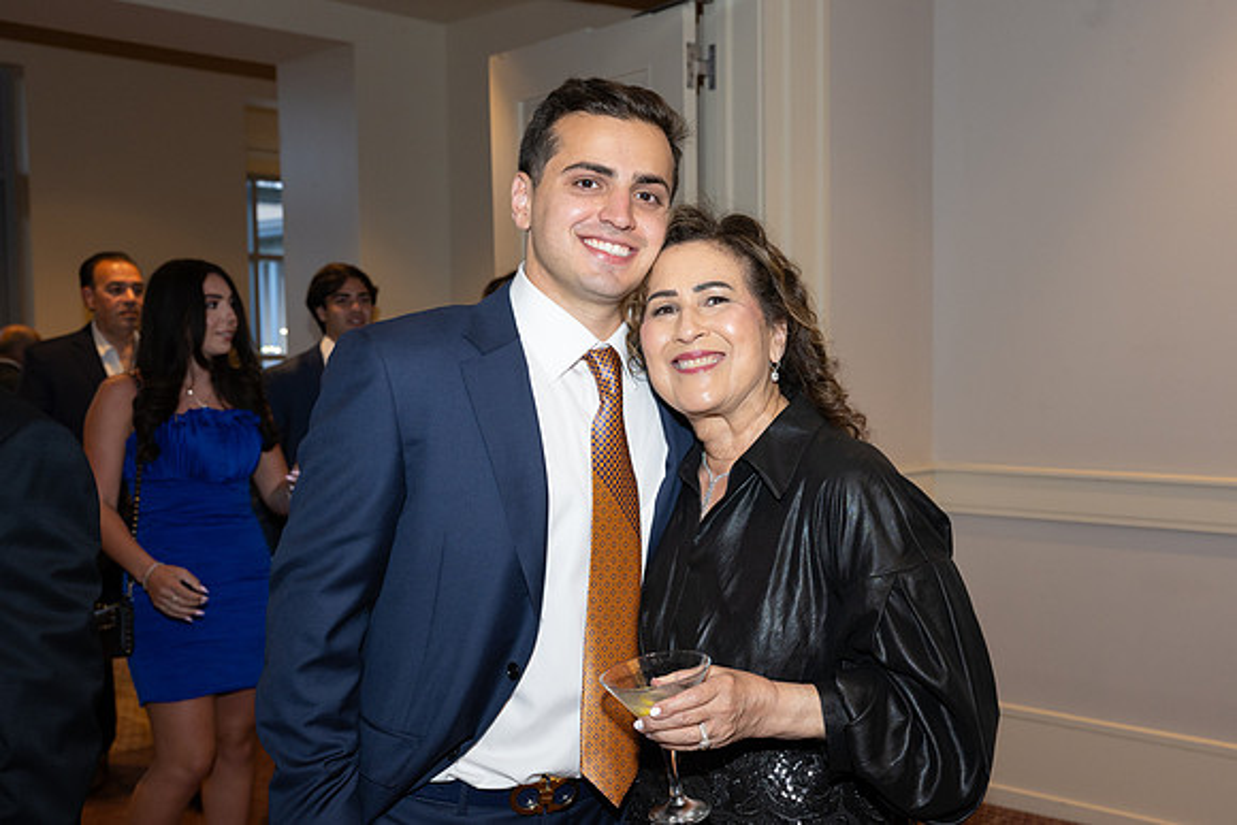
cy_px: 476
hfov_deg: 48.4
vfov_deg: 33.5
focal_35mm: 40
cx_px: 743
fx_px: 1367
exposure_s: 1/100
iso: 800
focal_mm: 33
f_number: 5.6
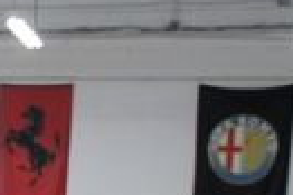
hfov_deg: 13.4
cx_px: -289
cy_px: 365
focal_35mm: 132
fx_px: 1073
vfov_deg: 9.8
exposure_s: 1/30
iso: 200
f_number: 3.5
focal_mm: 18
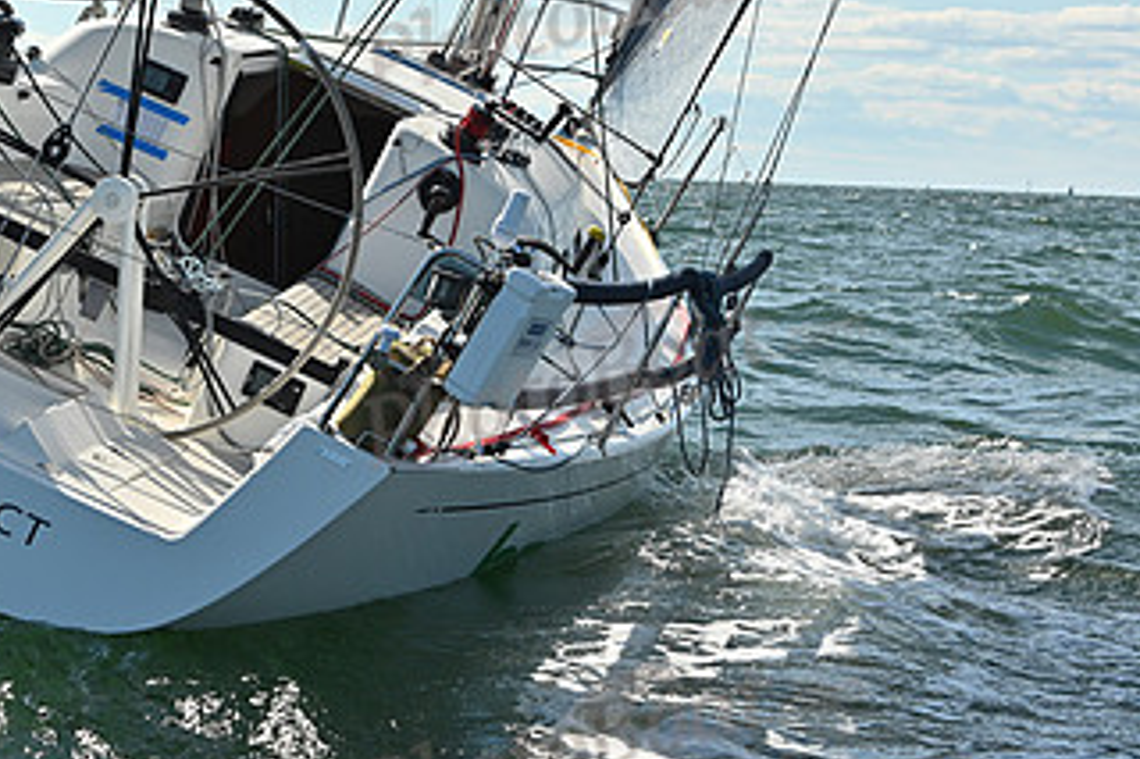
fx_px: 4019
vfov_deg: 10.8
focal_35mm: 127
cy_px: 241
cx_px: 182
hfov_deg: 16.0
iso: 320
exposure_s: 1/1600
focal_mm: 70
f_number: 7.1
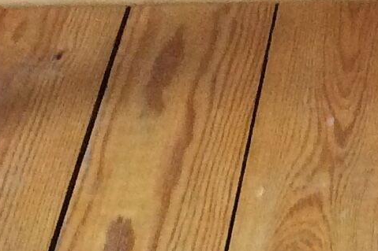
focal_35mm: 180
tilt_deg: -25.4
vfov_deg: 6.9
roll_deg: +1.2
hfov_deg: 11.0
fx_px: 1889
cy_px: -487
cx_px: 571
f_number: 2.4
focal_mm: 3.3
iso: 200
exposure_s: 1/25
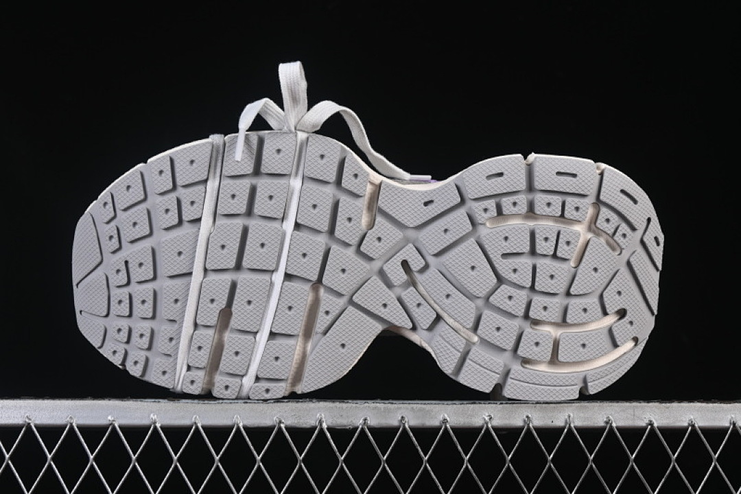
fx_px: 1544
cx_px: 370
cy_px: 247
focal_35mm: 75
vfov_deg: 18.2
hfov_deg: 27.0
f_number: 8
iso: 160
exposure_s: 1/80
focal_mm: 50
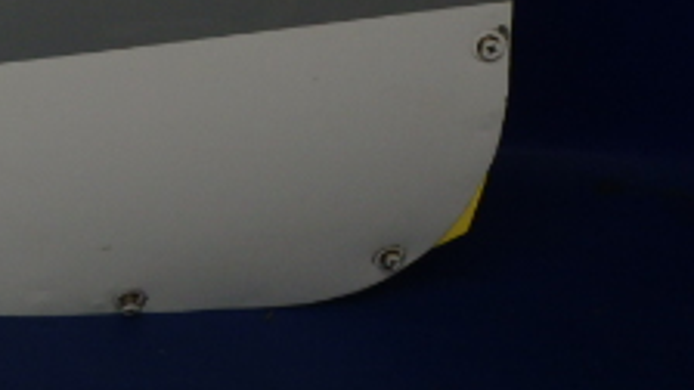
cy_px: -176
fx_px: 1601
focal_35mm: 87
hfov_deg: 22.4
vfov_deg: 13.2
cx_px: -155
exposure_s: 1/60
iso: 160
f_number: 3.9
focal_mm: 5
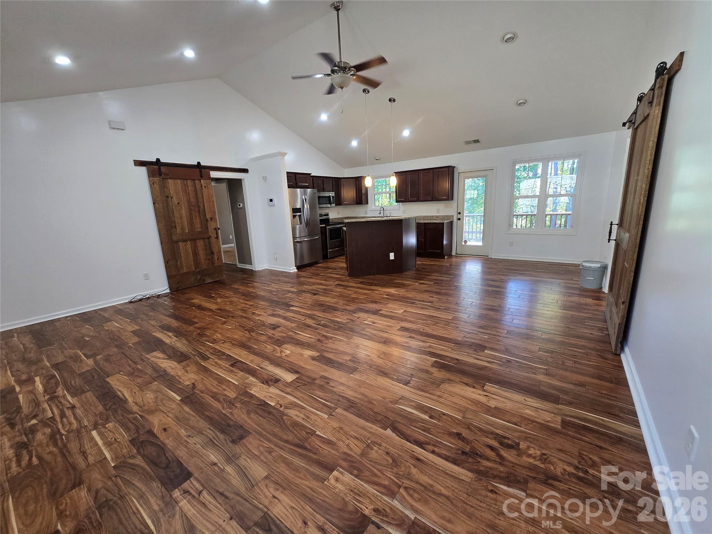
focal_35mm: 13
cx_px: 356
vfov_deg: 89.9
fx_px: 267
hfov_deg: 106.2
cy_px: 267
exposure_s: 1/60
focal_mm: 2.2
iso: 250
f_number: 2.2
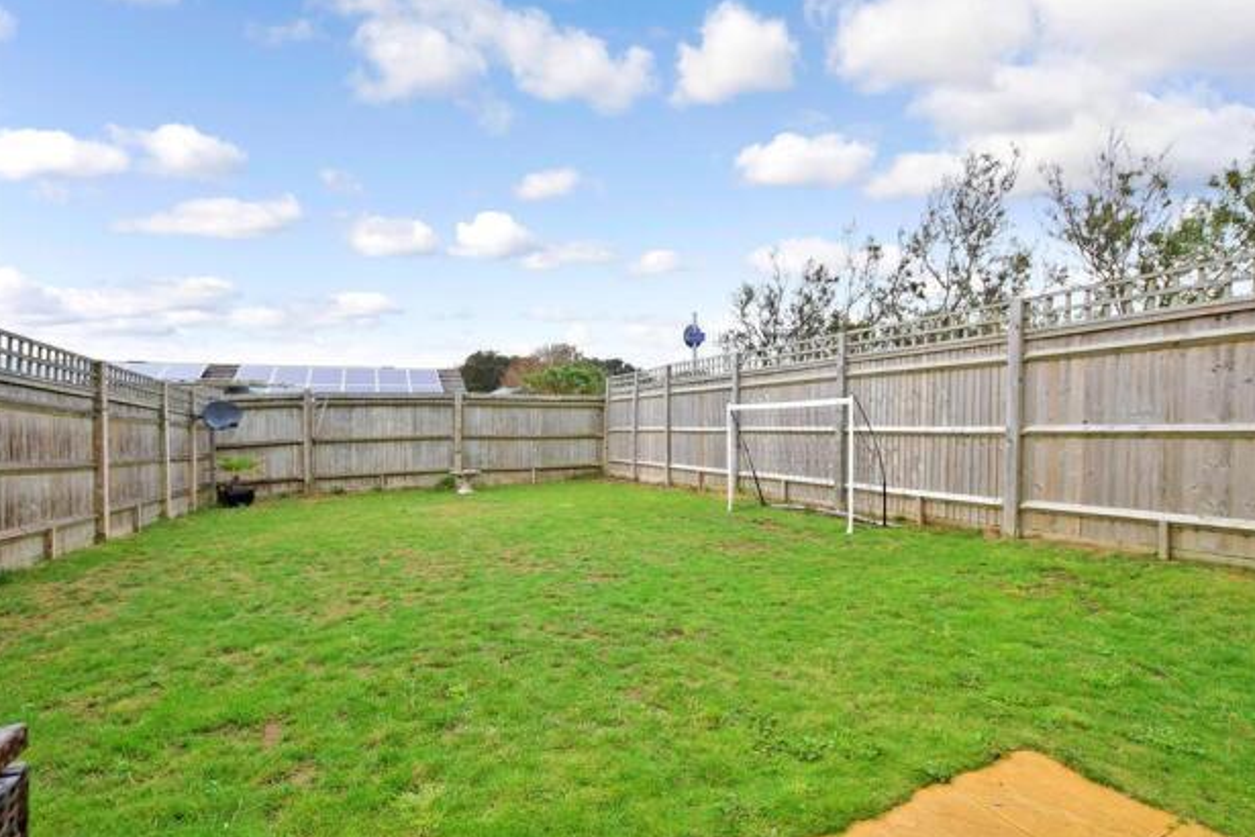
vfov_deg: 73.7
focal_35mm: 16
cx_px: 657
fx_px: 558
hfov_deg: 96.7
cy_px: 407
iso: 500
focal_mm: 10
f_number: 7.1
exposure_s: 1/320
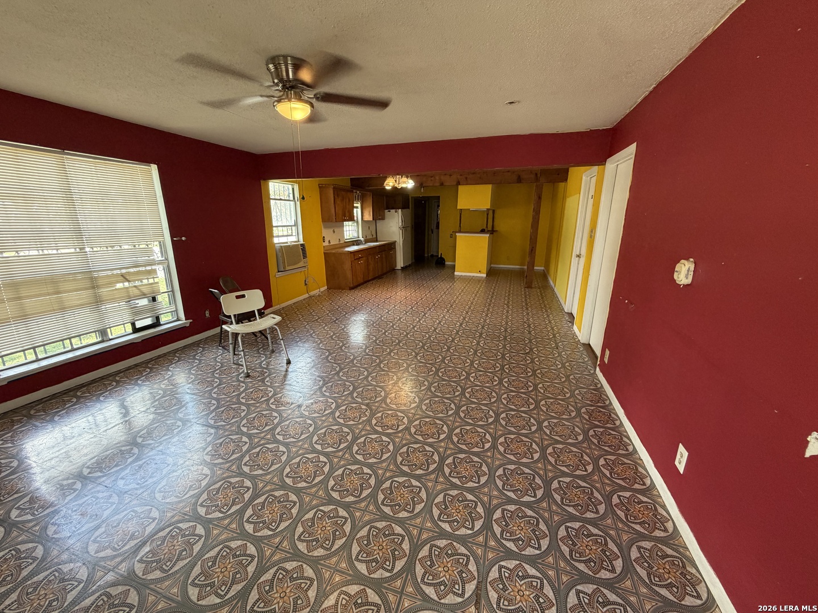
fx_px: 331
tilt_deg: -14.0
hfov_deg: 102.1
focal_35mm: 14
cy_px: 306
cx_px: 409
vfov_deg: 85.7
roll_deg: +0.4
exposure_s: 1/60
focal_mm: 2.22
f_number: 2.2
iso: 200
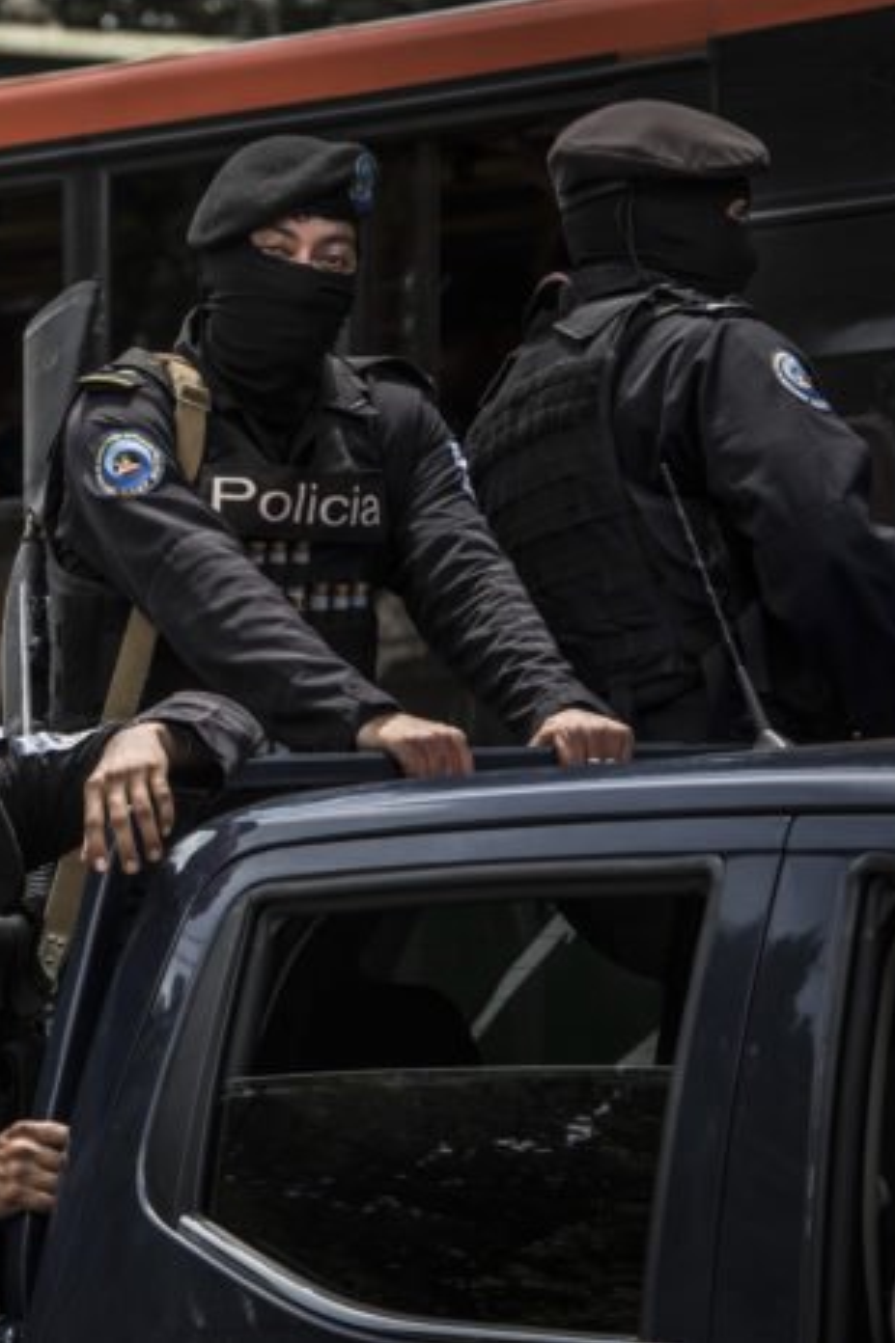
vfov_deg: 9.4
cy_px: 670
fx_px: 8172
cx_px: -41
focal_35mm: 219
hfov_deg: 6.2
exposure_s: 1/400
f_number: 8
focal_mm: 145
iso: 200
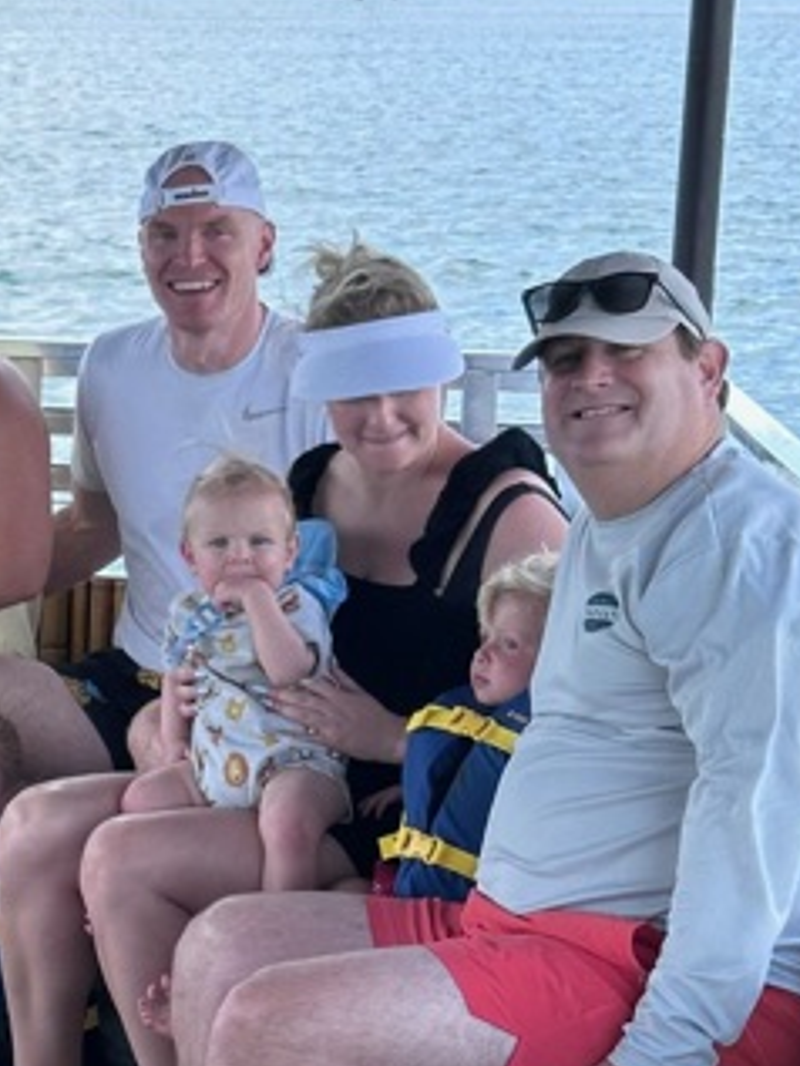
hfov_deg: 11.7
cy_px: 646
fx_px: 3818
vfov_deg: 15.9
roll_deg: -1.1
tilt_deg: -7.9
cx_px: -213
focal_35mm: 124
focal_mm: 6.86
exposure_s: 1/1095
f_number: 1.78
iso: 64
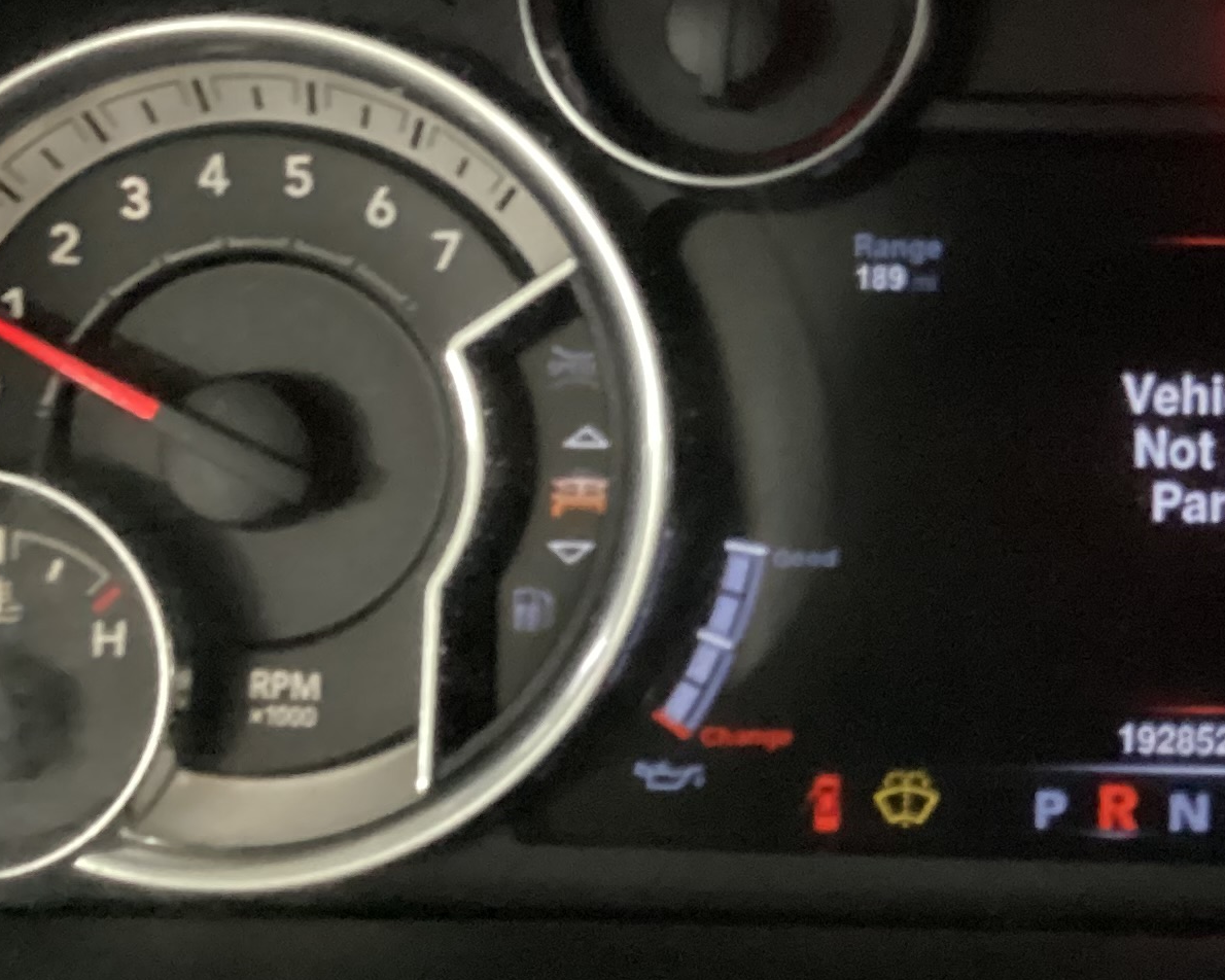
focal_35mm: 83
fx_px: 3009
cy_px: 482
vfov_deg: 18.5
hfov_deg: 22.0
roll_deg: -1.0
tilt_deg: -24.7
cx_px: 1290
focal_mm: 3.3
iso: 800
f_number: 2.4
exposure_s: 1/17
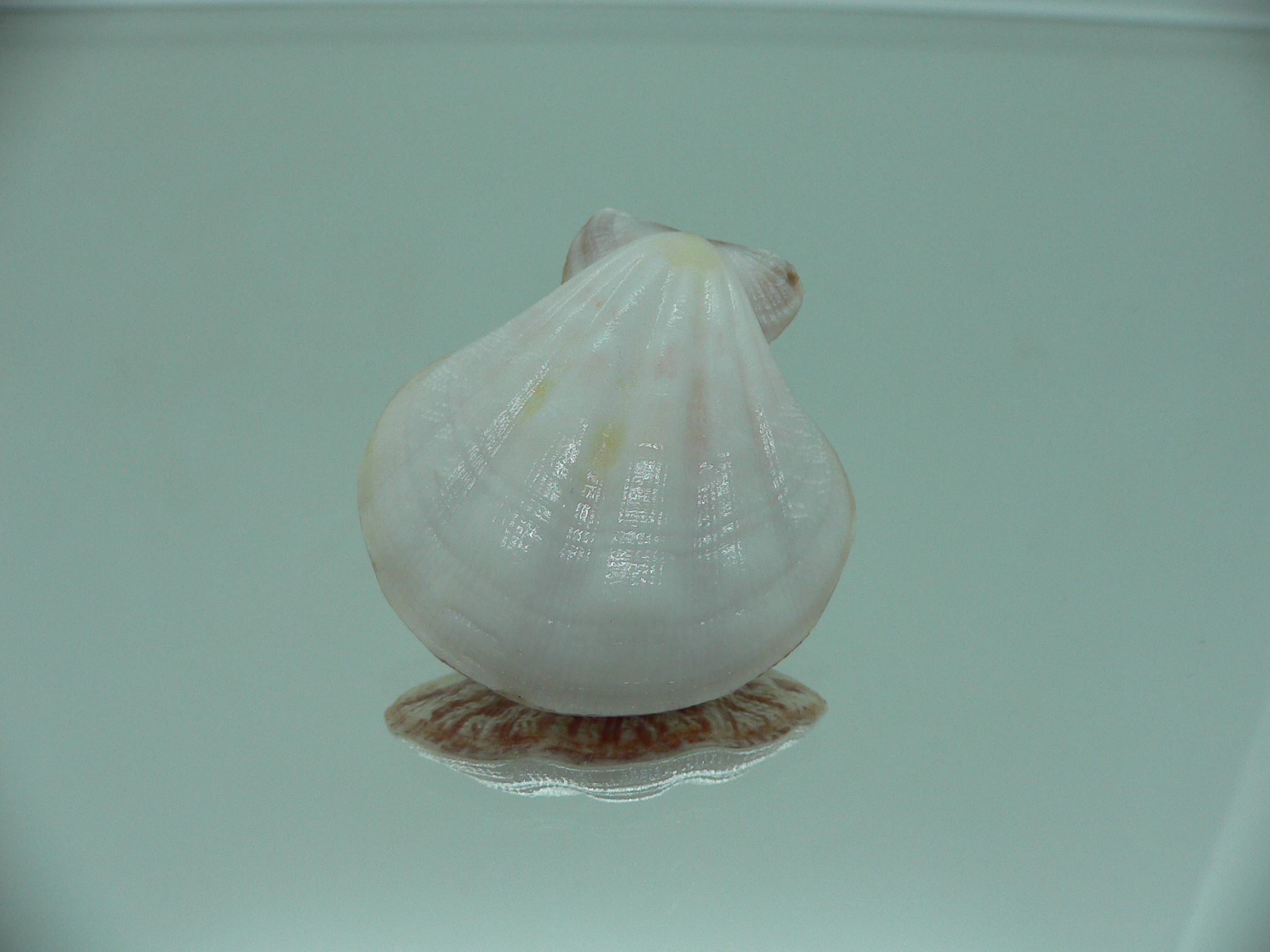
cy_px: 476
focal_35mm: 35
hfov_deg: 52.6
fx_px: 1284
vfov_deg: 40.7
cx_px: 635
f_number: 2.8
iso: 80
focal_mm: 4.6
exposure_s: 1/80
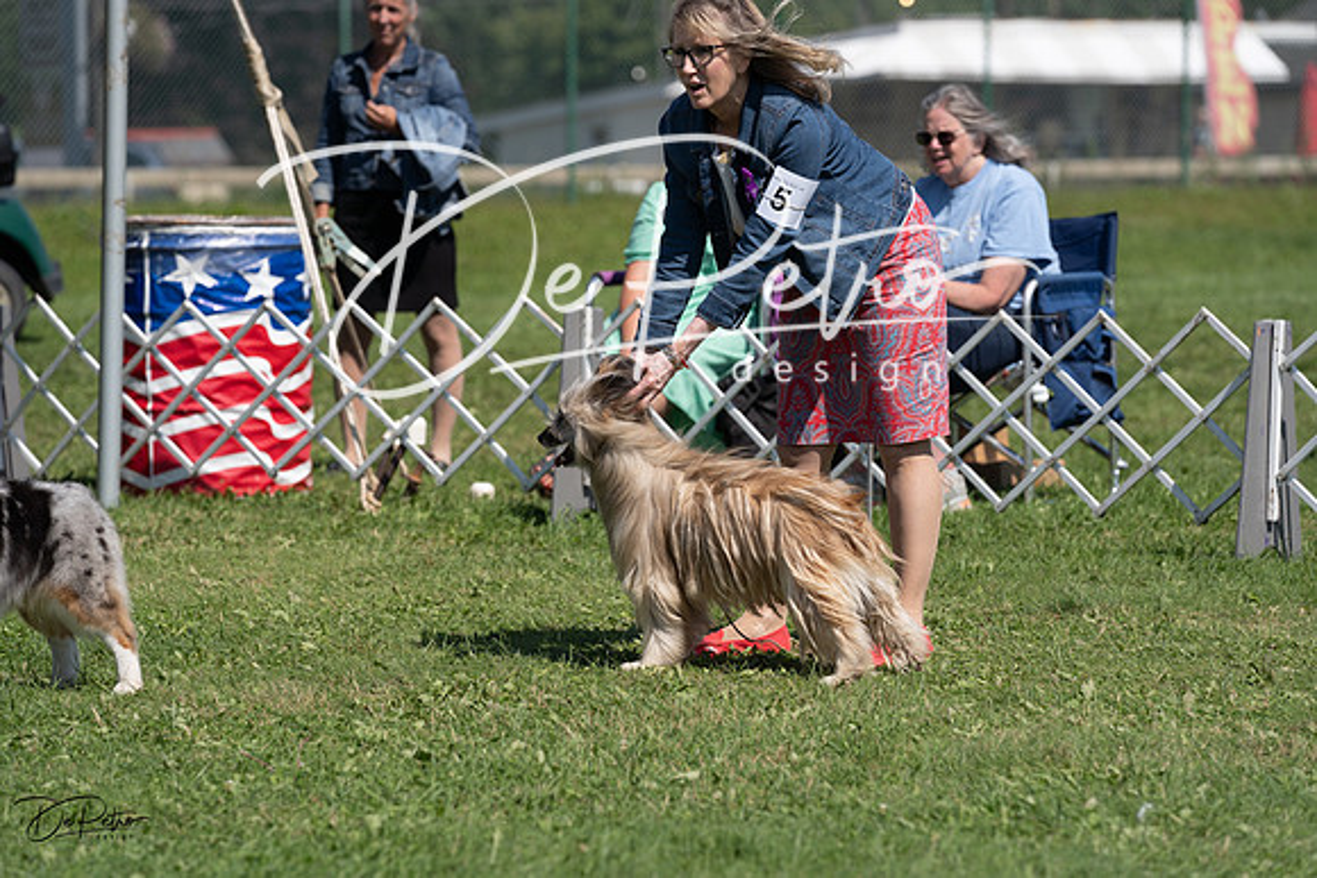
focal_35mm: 170
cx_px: 658
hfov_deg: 12.1
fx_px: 6220
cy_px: 439
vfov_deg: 8.1
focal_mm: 170
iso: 100
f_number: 5
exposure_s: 1/800
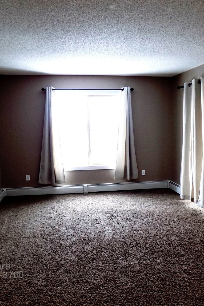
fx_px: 272
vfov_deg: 58.7
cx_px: 102
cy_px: 153
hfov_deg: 41.1
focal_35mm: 32
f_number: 3.1
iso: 80
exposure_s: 1/30
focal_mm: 4
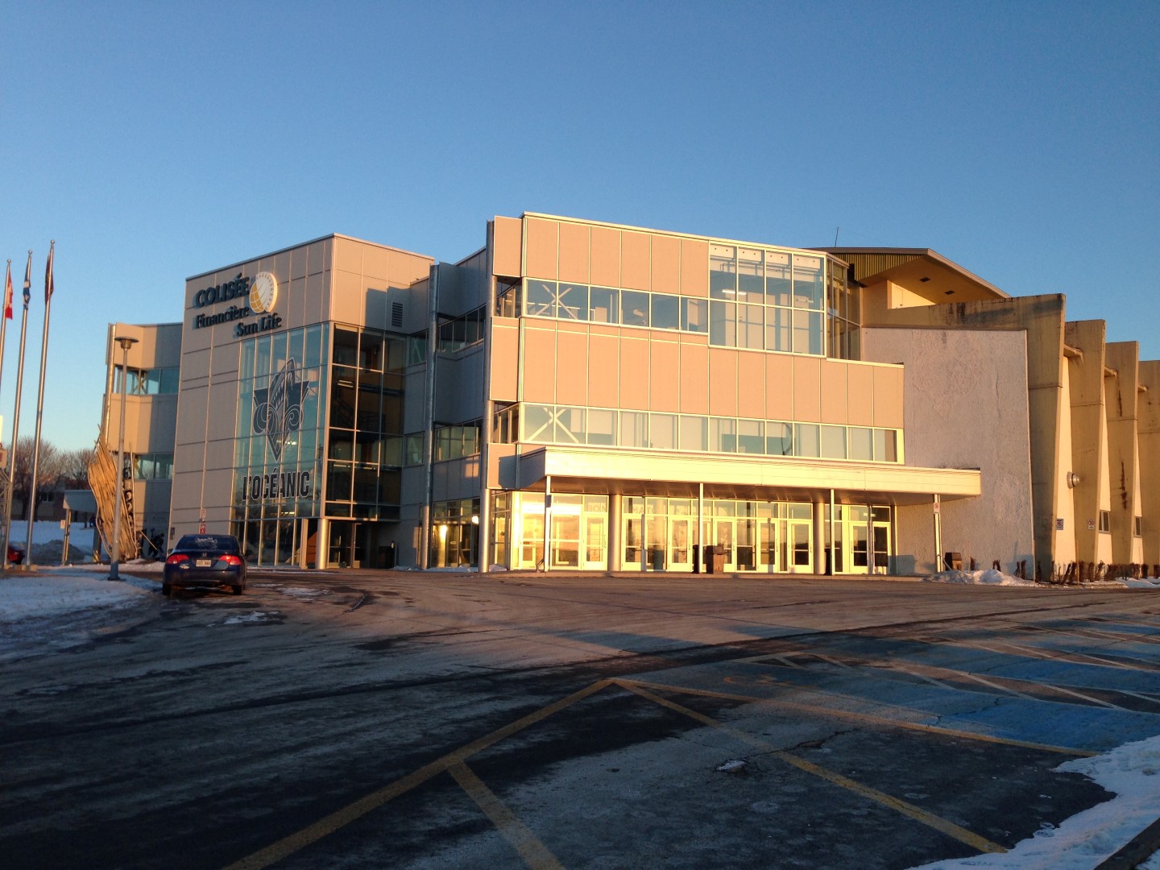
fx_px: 1106
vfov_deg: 42.9
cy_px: 435
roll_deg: -0.8
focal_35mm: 33
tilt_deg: +7.6
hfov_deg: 55.4
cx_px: 580
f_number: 2.4
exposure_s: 1/341
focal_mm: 4.12
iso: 50
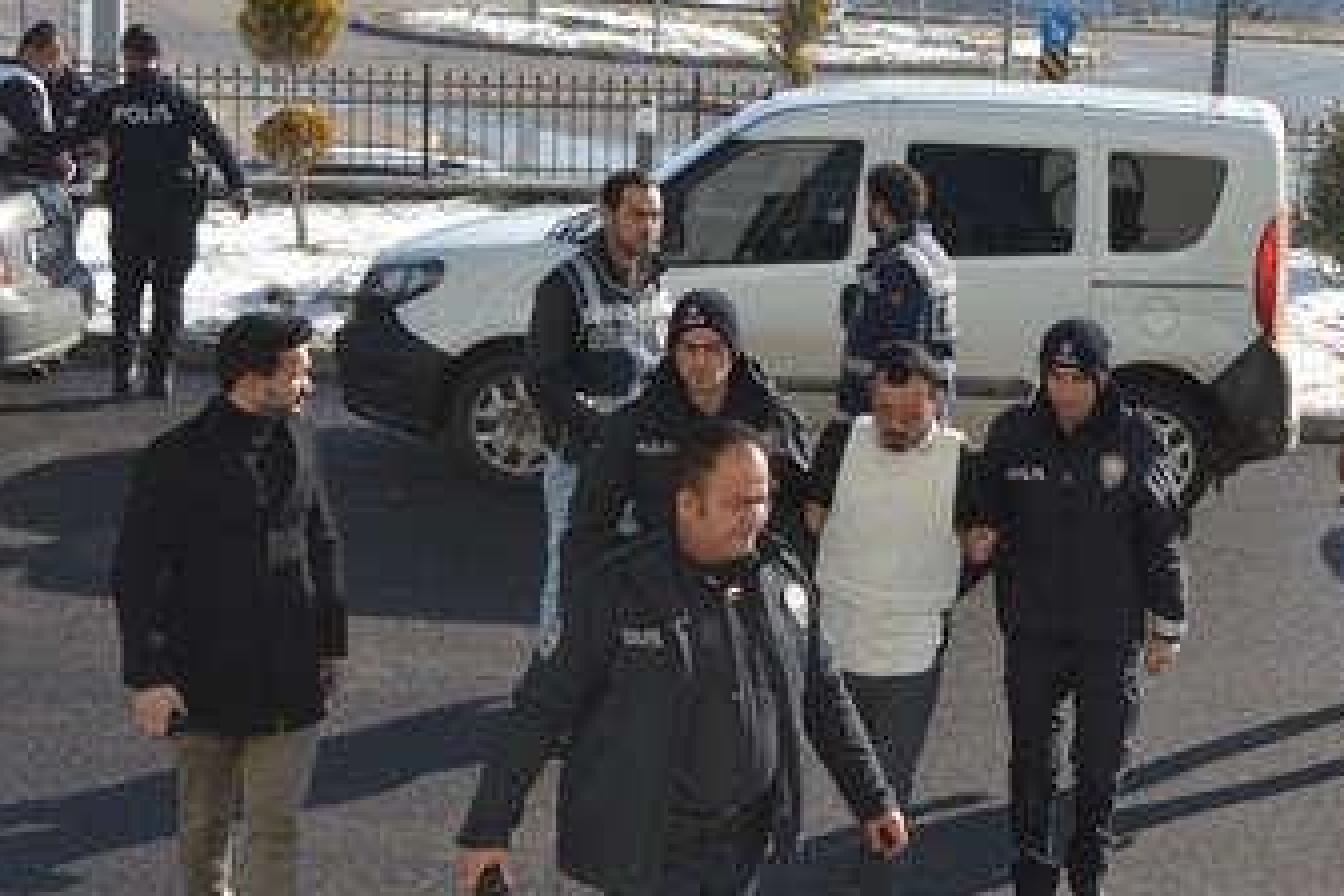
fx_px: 3097
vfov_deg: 16.5
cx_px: 1148
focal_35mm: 83
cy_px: 438
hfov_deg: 24.0
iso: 100
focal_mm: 29
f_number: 8
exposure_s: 1/250
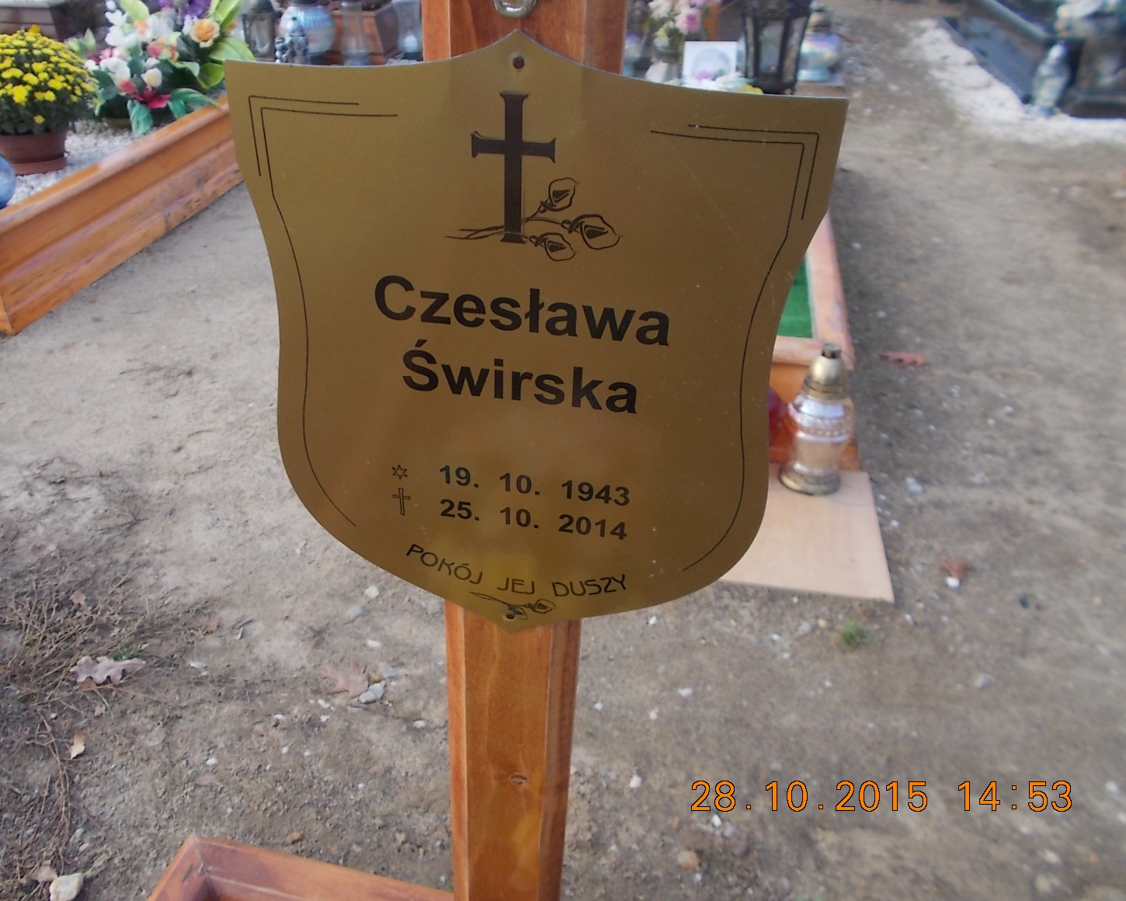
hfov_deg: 62.1
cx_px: 515
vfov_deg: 51.5
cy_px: 440
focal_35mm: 28
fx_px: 933
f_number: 3.2
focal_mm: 4.6
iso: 125
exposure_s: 1/250
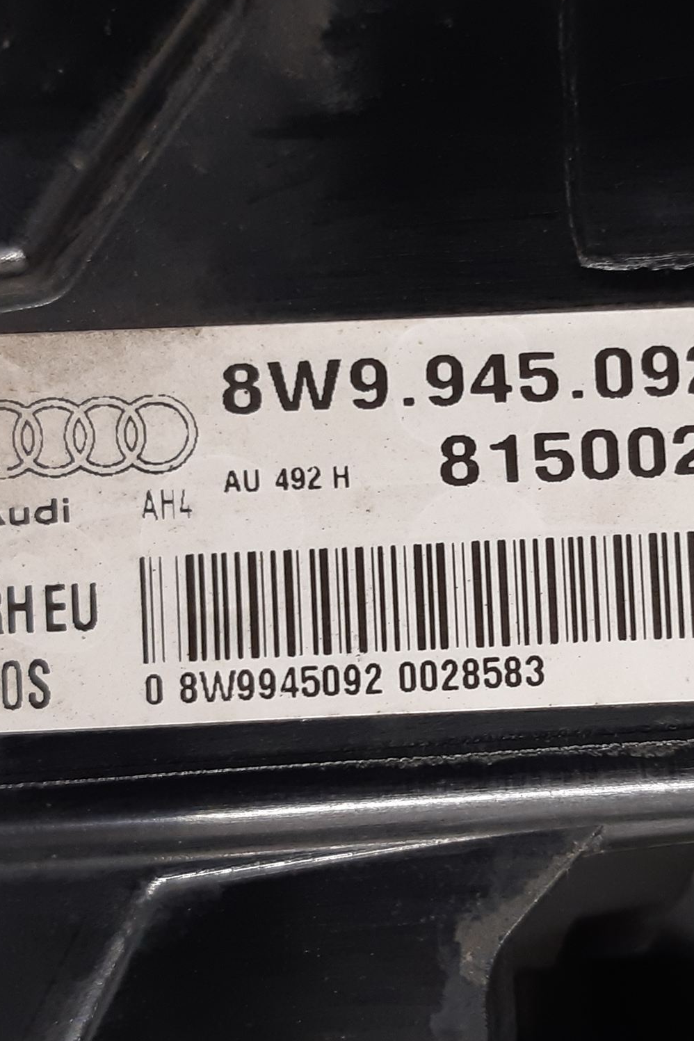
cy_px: 524
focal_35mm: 37
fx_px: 1070
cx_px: 548
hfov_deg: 34.9
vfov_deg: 51.9
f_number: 1.7
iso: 125
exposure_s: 1/50
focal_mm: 3.93
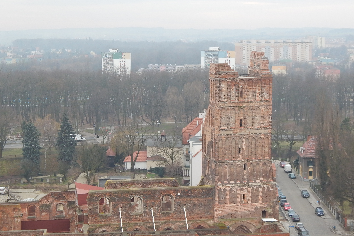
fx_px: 767
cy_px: 148
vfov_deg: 17.5
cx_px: 161
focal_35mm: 78
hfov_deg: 26.0
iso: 125
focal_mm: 9.7
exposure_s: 1/100
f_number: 3.8
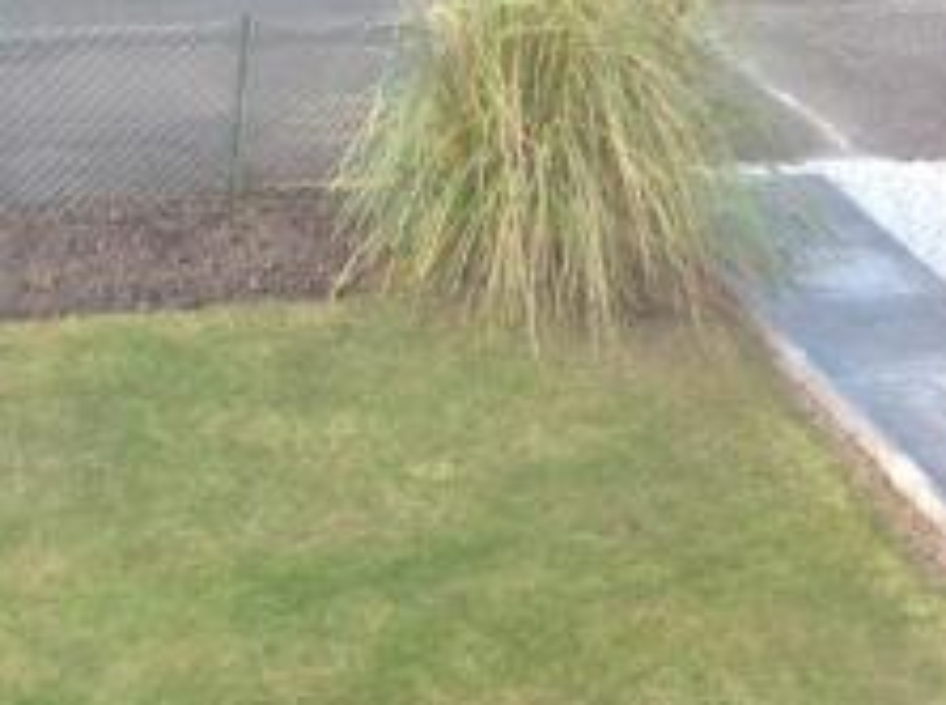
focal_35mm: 92
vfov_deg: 16.0
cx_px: 146
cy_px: 372
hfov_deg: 21.0
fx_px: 2507
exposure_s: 1/60
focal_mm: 4.28
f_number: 2.4
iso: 64
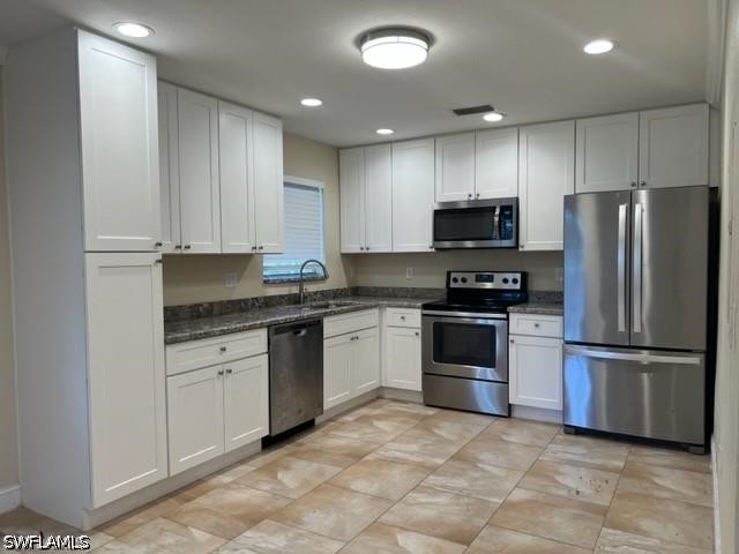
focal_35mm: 26
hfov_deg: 67.3
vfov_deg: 53.1
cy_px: 277
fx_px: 555
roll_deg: +0.2
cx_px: 370
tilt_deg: -3.4
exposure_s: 1/120
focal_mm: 5.7
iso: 64
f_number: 1.5
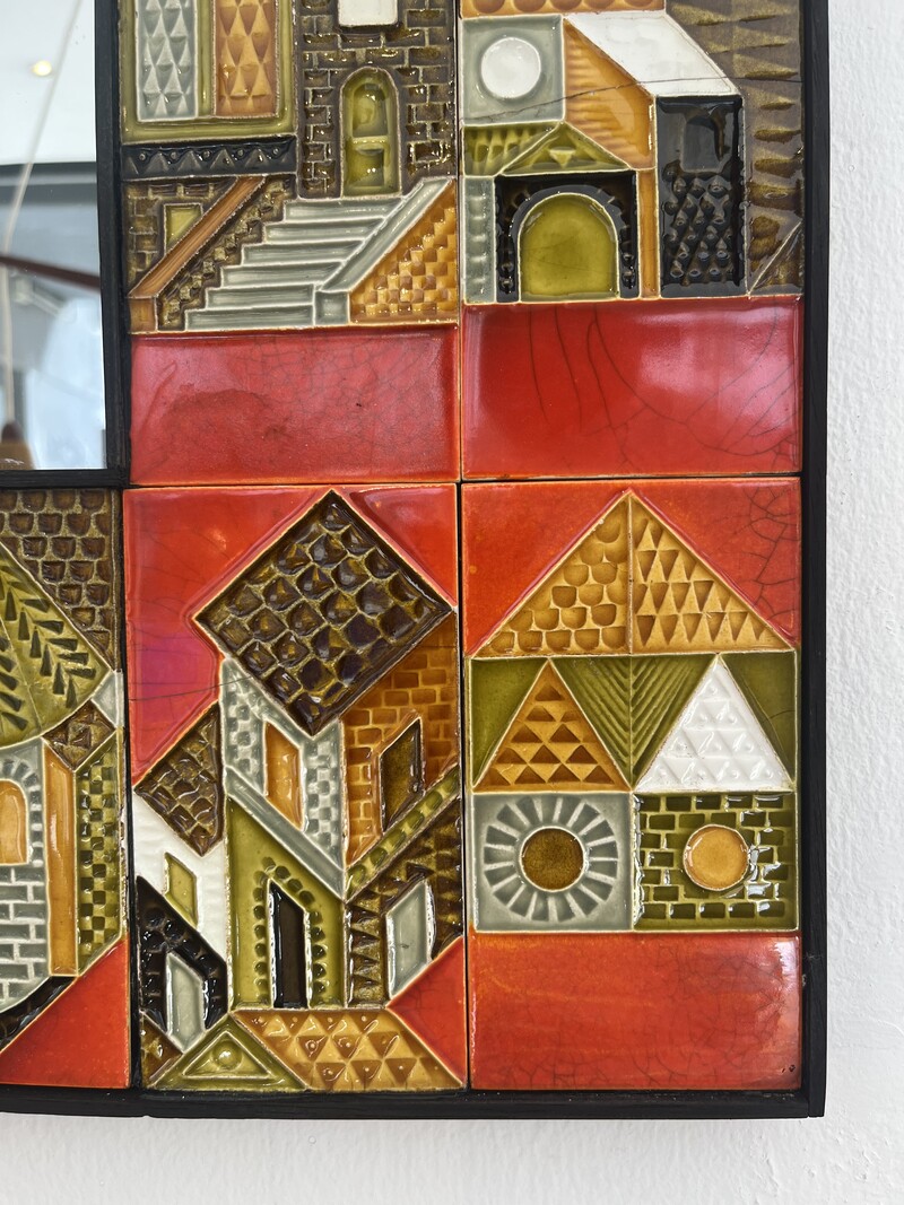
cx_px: 452
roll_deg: +0.5
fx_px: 906
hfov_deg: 53.1
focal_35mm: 26
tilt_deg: -2.1
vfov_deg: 67.3
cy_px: 602
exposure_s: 1/133
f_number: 1.6
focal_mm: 5.1
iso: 32
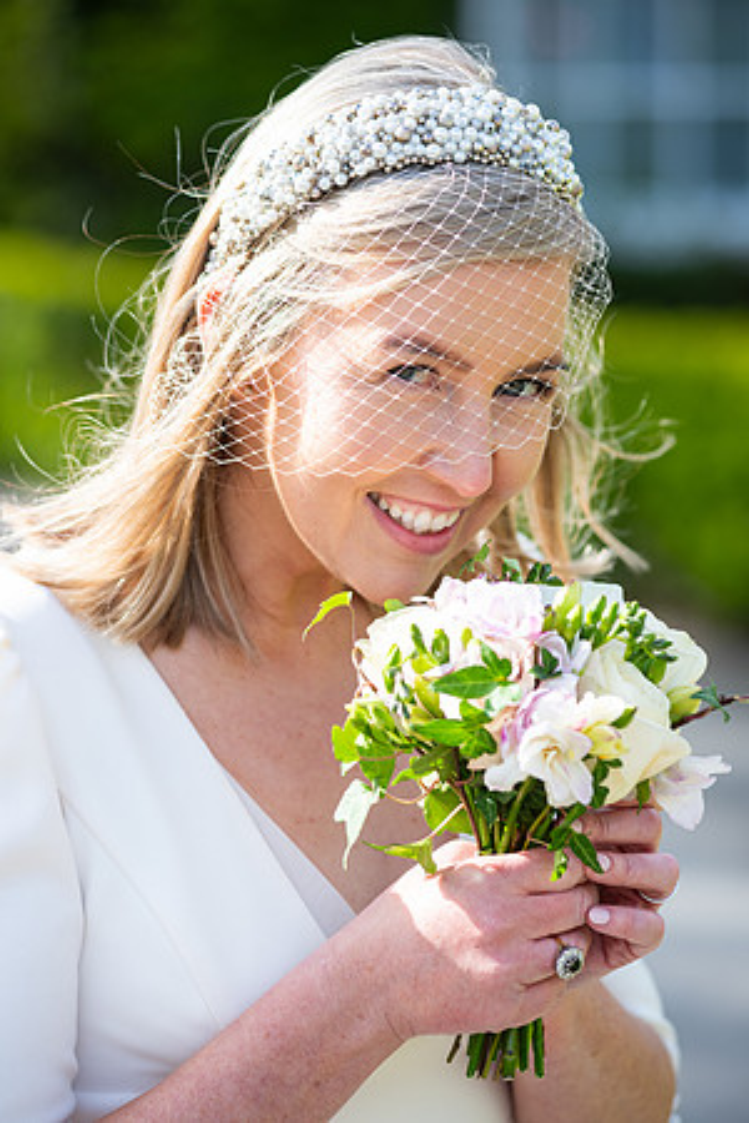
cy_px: 562
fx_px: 3901
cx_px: 374
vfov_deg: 16.4
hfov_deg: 11.0
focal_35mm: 125
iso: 125
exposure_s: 1/500
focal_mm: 125
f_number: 3.5
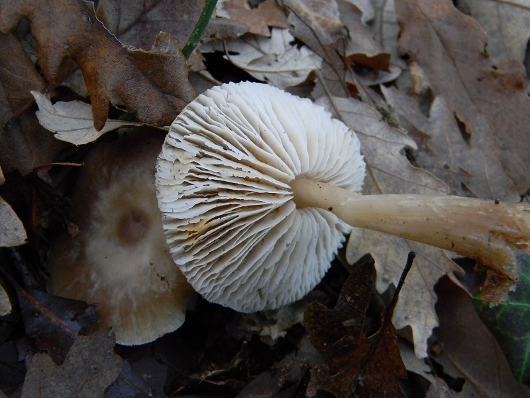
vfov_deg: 30.9
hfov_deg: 40.4
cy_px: 199
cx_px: 265
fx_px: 720
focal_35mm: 47
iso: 400
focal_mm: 8.6
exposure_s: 1/113
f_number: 3.9
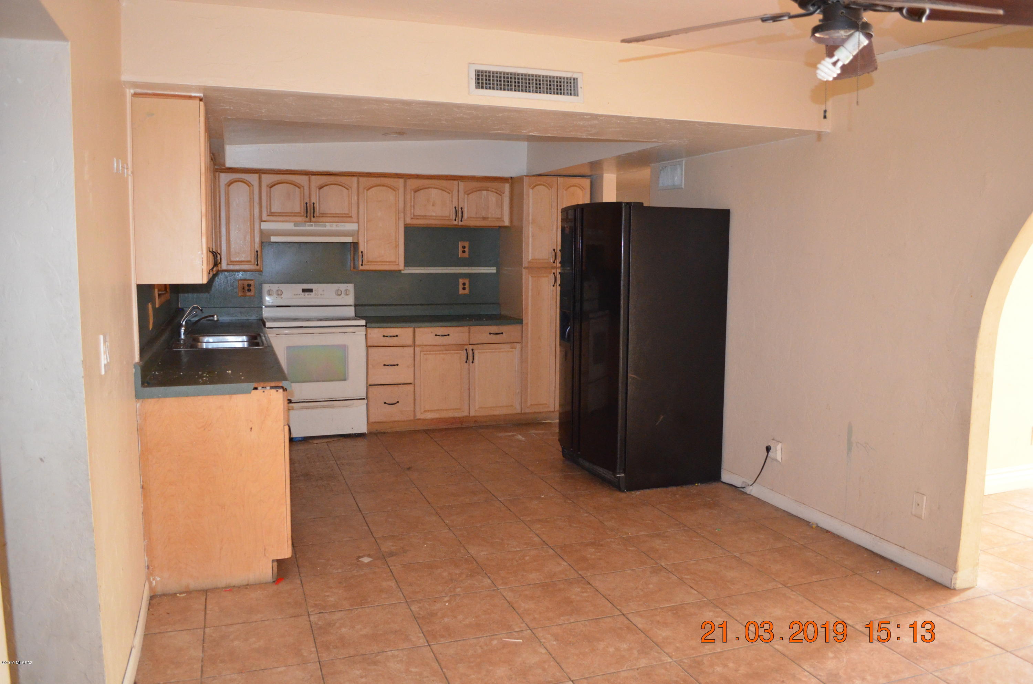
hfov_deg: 67.5
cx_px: 516
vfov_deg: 47.7
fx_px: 773
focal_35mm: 27
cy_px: 342
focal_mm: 18
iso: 3200
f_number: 3.5
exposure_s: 1/60
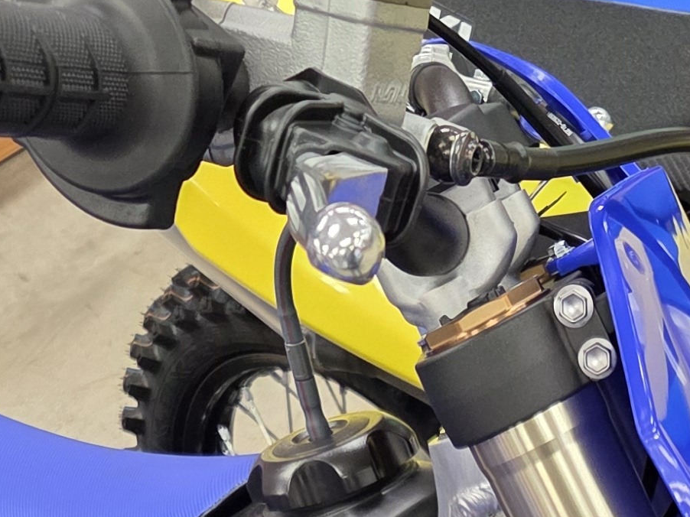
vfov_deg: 12.5
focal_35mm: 102
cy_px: 1084
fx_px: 2033
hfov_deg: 18.8
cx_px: 668
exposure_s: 1/120
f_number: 1.8
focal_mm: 5.4
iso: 320
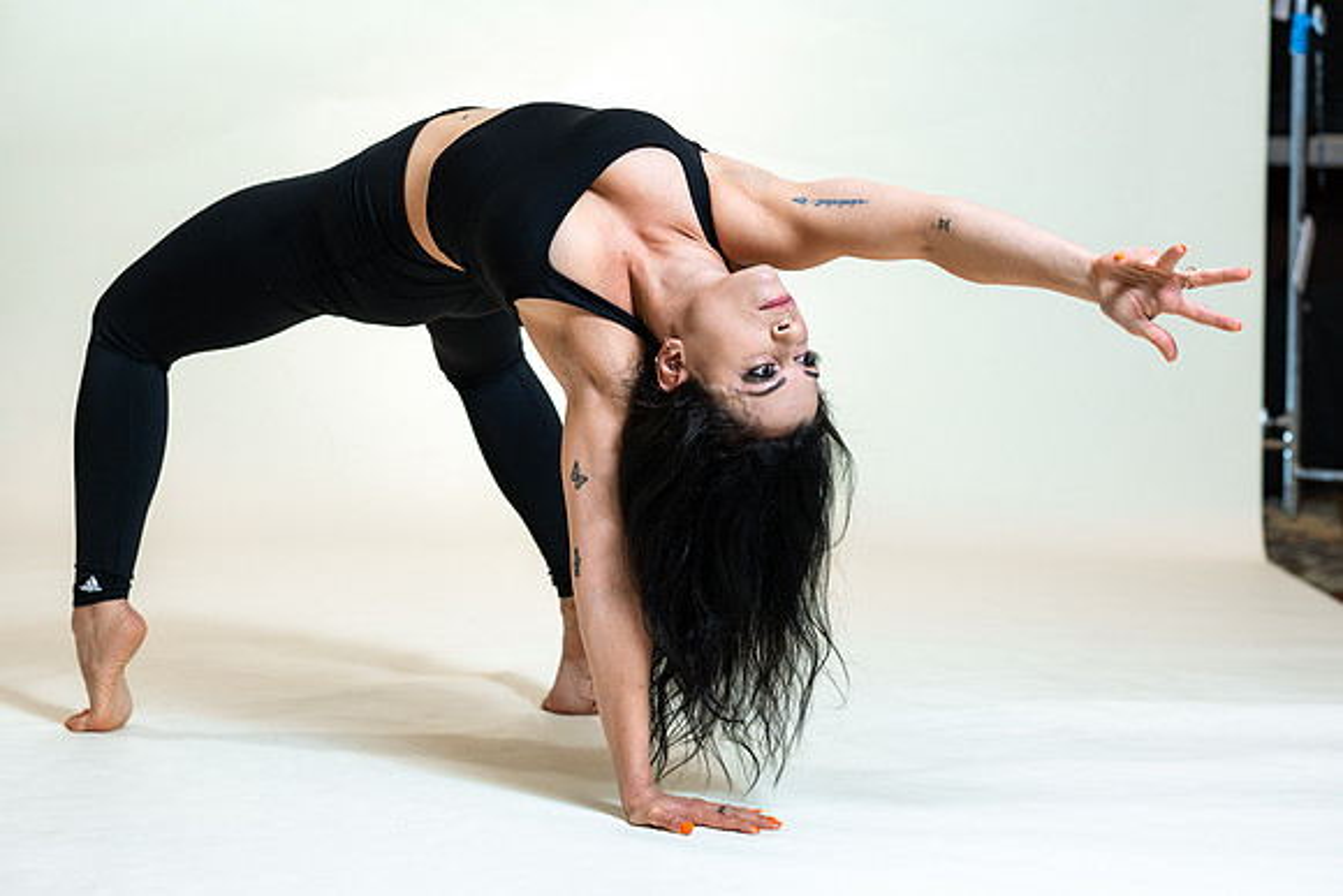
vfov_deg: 16.1
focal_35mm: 85
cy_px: 448
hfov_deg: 23.9
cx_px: 672
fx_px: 3172
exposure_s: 1/160
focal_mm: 85
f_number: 4
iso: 320
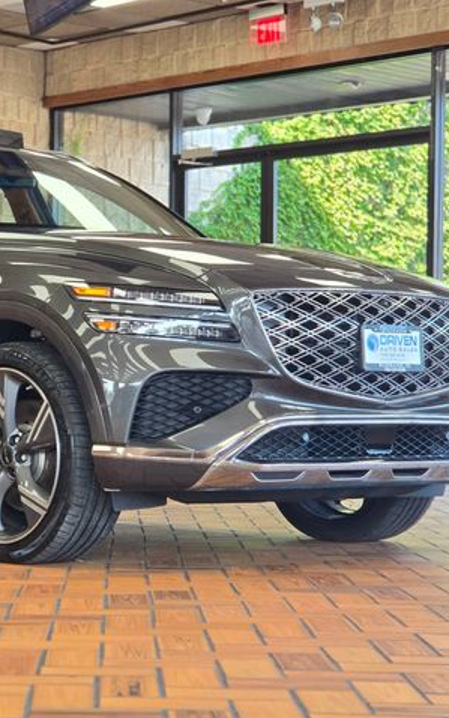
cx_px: 21
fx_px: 1918
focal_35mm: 98
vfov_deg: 21.2
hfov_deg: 13.2
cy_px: 359
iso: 80
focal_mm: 7
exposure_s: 1/120
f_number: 2.4
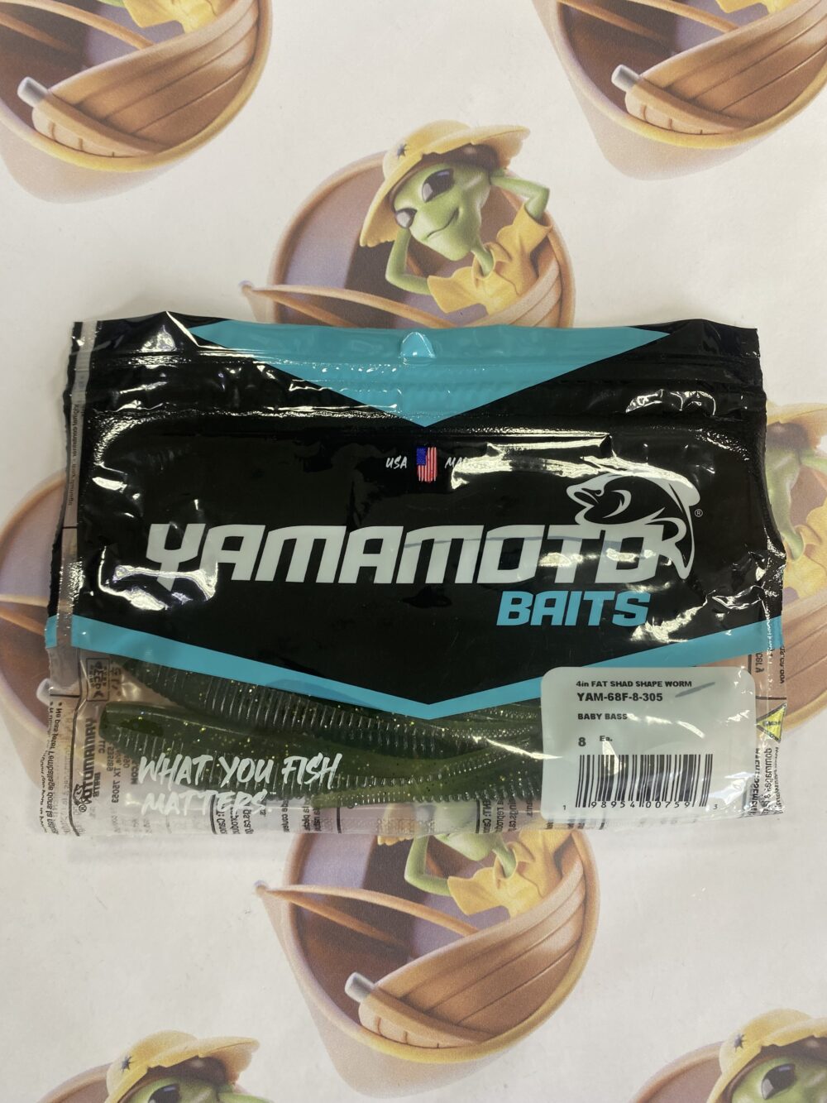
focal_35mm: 26
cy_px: 552
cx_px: 414
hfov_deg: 53.1
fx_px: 828
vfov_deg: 67.3
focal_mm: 4.25
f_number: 1.8
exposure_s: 1/60
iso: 64
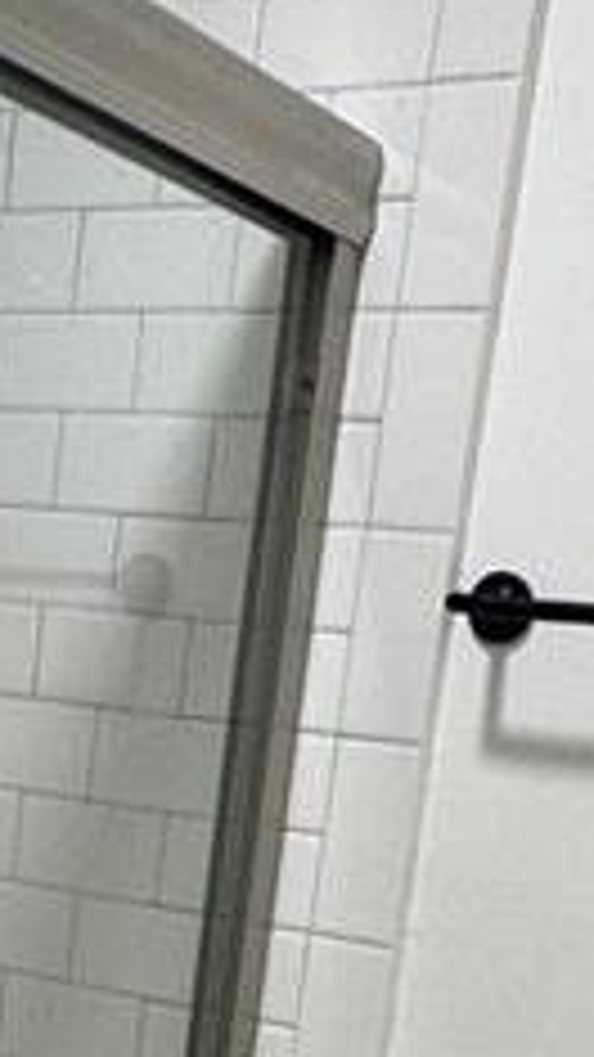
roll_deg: -8.0
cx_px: 140
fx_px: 2186
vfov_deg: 24.3
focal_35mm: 78
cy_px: 1309
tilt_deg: -14.1
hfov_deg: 15.4
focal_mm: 2.22
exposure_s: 1/120
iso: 160
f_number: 2.2
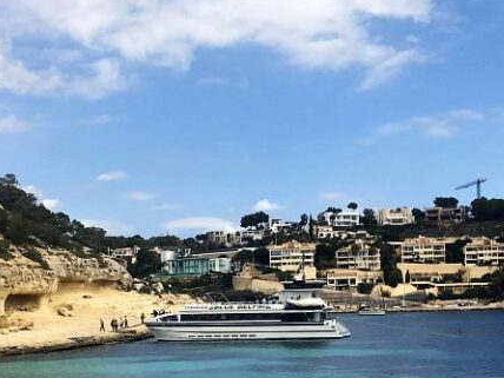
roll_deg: +2.1
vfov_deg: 21.7
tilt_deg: +2.6
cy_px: 285
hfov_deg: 28.9
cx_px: 203
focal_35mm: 67
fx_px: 976
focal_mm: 3.99
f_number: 1.8
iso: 20
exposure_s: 1/3300
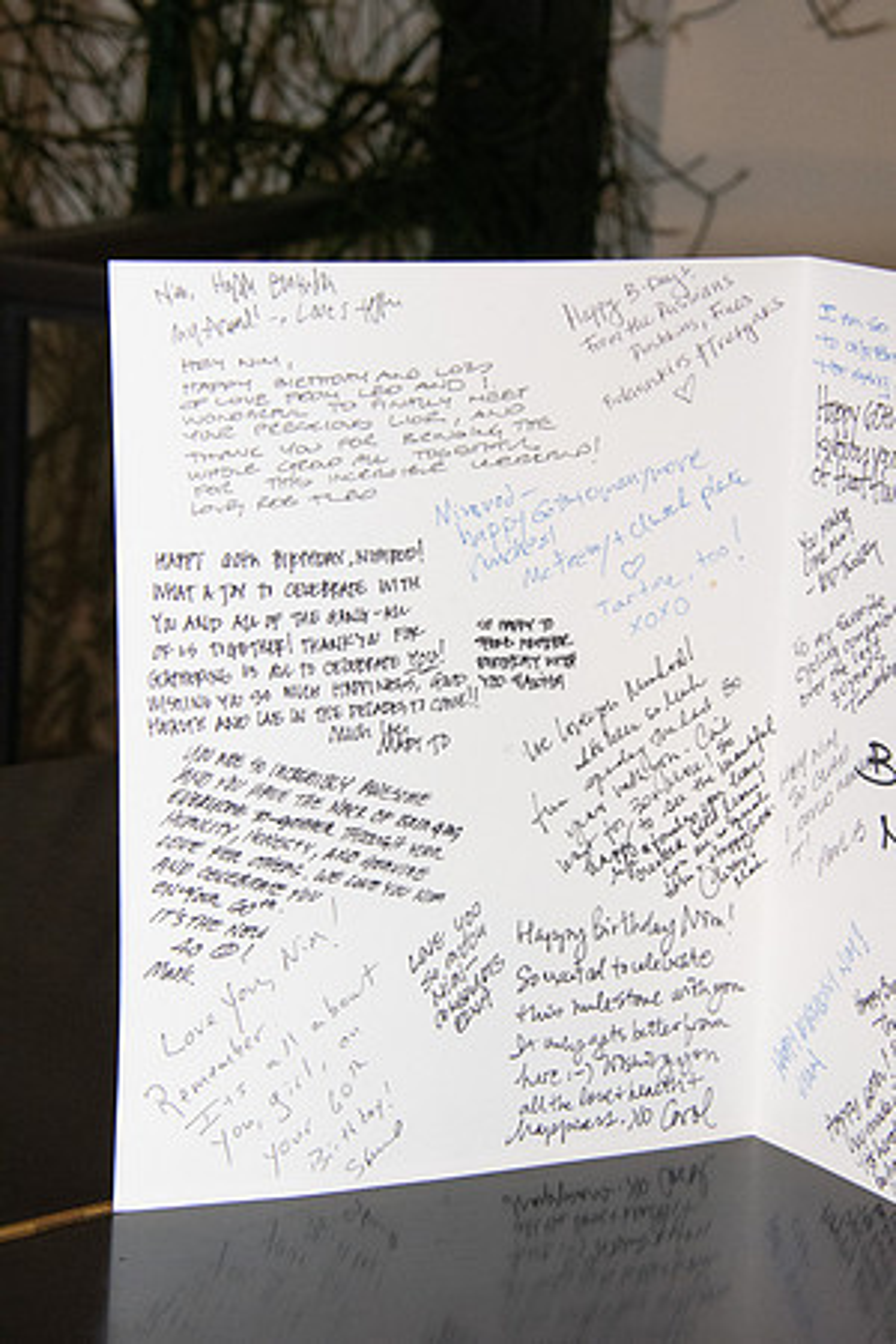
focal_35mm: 108
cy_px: 672
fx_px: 4032
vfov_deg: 18.9
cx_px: 448
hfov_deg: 12.7
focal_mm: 72
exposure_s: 1/160
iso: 5000
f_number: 13
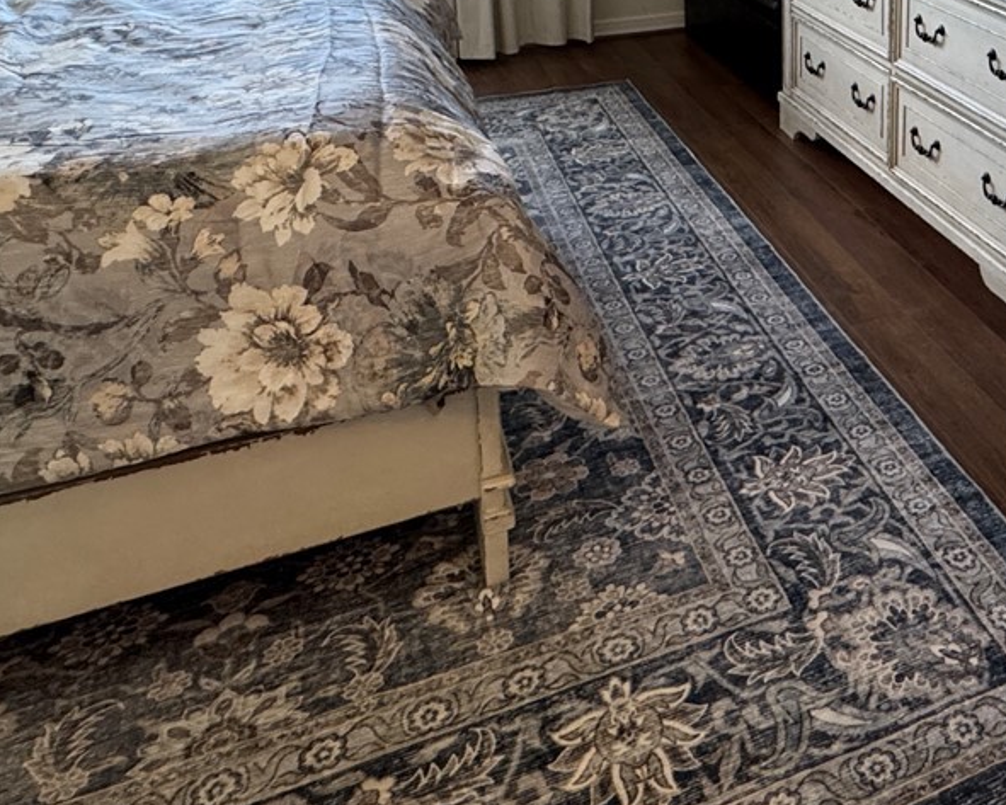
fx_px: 1102
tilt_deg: -10.8
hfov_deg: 45.9
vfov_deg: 34.9
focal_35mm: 37
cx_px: 841
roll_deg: -0.6
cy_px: -66
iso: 320
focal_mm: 2.22
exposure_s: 1/120
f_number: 2.2
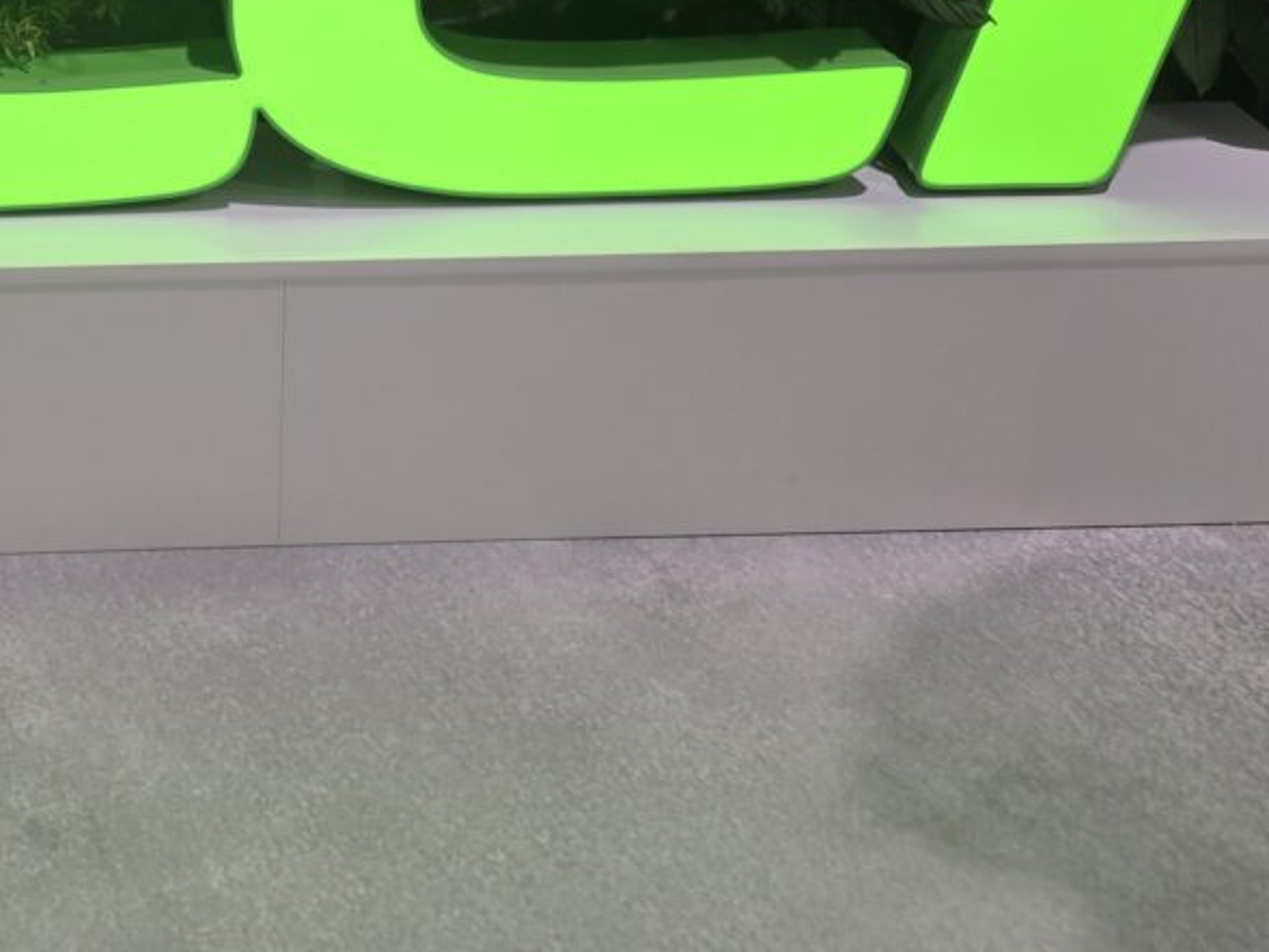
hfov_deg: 30.0
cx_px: 0
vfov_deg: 22.1
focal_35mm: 60
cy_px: -271
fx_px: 2200
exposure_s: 1/50
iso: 40
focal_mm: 6.3
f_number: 1.7
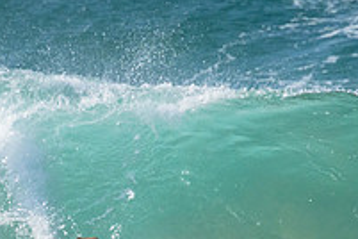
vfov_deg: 0.6
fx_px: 22990
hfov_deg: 0.9
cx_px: 139
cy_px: 299
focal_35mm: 2312
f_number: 11
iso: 2500
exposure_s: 1/1600
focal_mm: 800
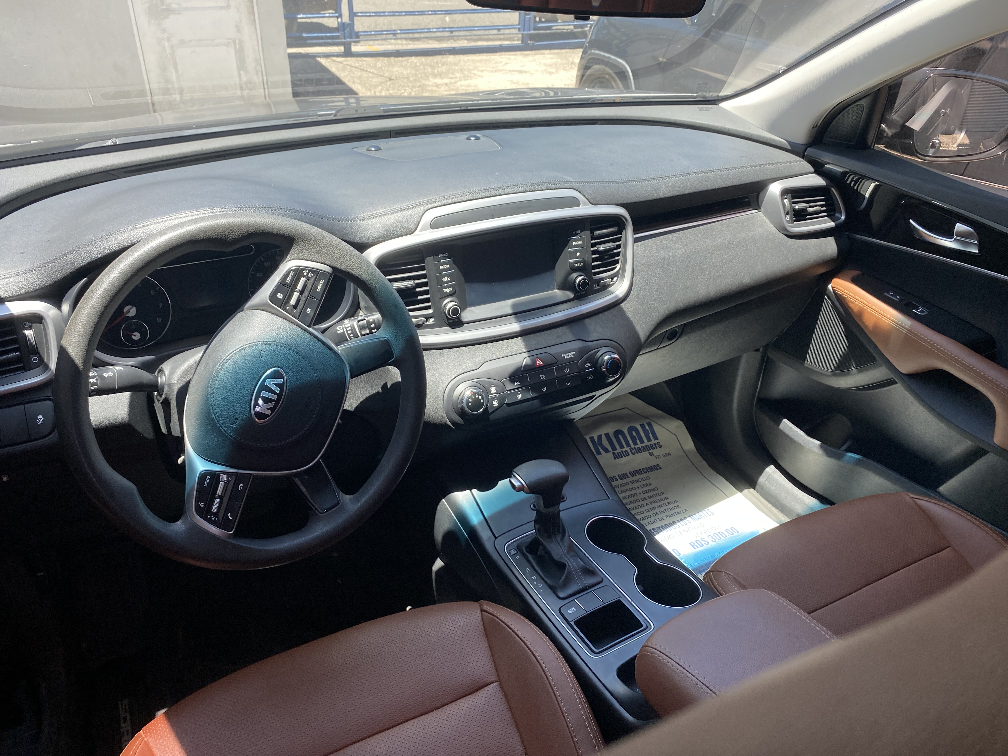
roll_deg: -2.3
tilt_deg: -33.1
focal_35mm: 26
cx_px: 504
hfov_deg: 67.3
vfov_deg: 53.1
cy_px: 378
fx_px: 757
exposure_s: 1/121
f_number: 1.8
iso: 100
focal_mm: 4.25
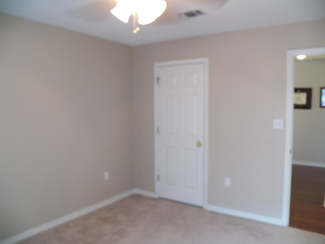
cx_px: 162
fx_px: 263
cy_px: 122
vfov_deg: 49.8
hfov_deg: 63.4
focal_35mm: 28
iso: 250
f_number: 2.8
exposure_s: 1/30
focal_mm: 4.9
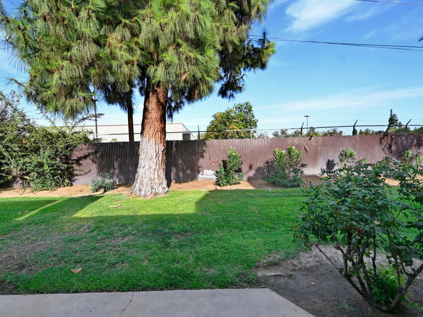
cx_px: 202
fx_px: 196
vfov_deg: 78.1
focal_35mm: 16
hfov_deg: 94.4
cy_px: 156
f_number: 6.3
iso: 100
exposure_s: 1/160
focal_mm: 14
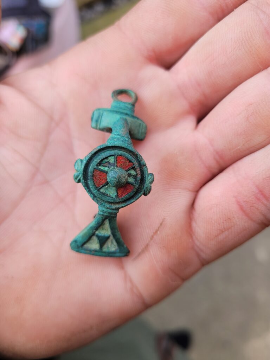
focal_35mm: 26
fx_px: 270
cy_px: 180
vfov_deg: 67.3
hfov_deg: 53.1
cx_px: 135
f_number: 1.8
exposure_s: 1/257
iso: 40
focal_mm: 5.4
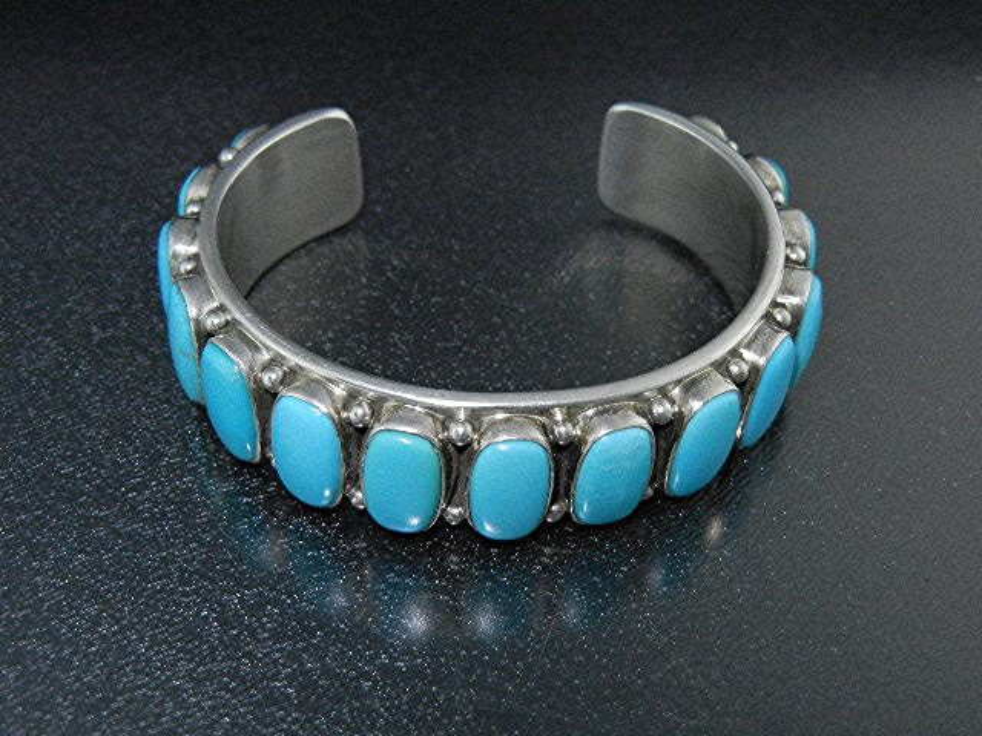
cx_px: 491
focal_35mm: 45
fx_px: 1277
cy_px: 368
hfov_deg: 42.1
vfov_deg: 32.2
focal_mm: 8.1
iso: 800
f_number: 7.6
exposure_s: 1/30
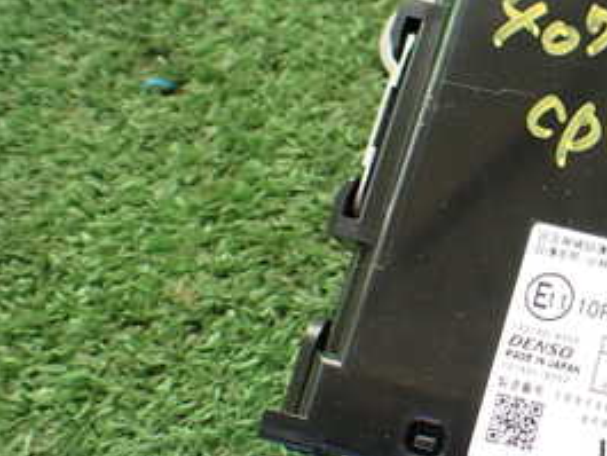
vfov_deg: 21.6
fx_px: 1193
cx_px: 680
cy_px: 202
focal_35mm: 68
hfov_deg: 26.2
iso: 200
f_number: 2.3
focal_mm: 5.4
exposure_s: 1/125
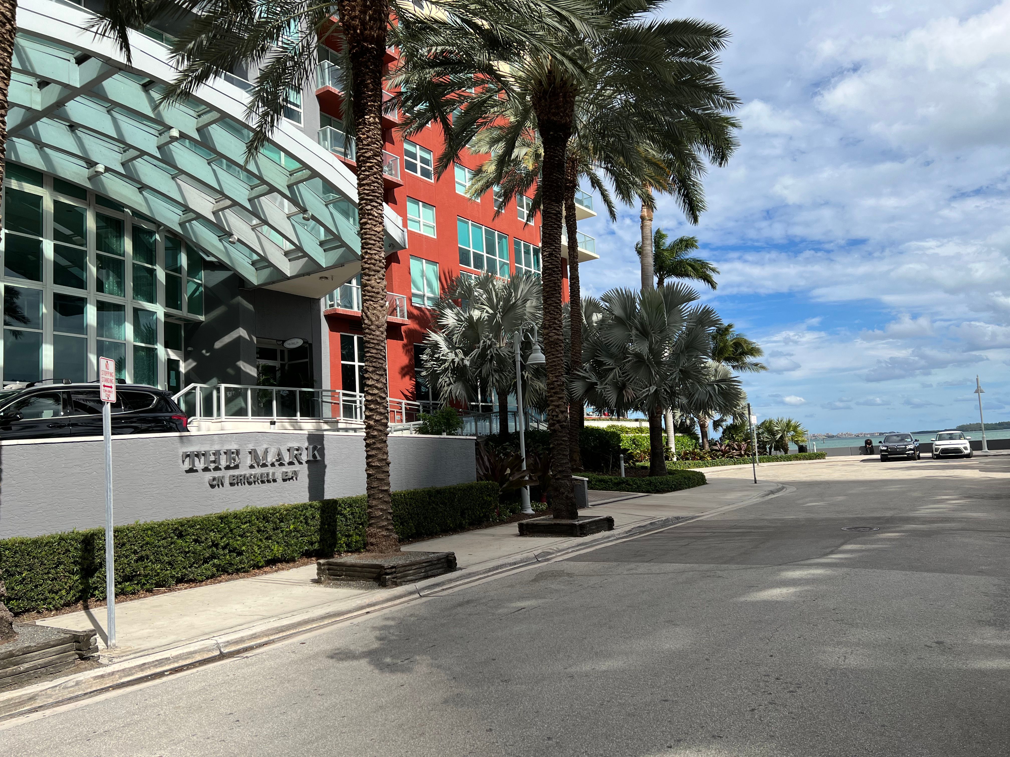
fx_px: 759
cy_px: 378
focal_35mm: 26
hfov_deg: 67.3
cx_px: 505
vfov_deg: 53.1
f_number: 1.5
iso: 50
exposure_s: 1/4630
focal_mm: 5.7
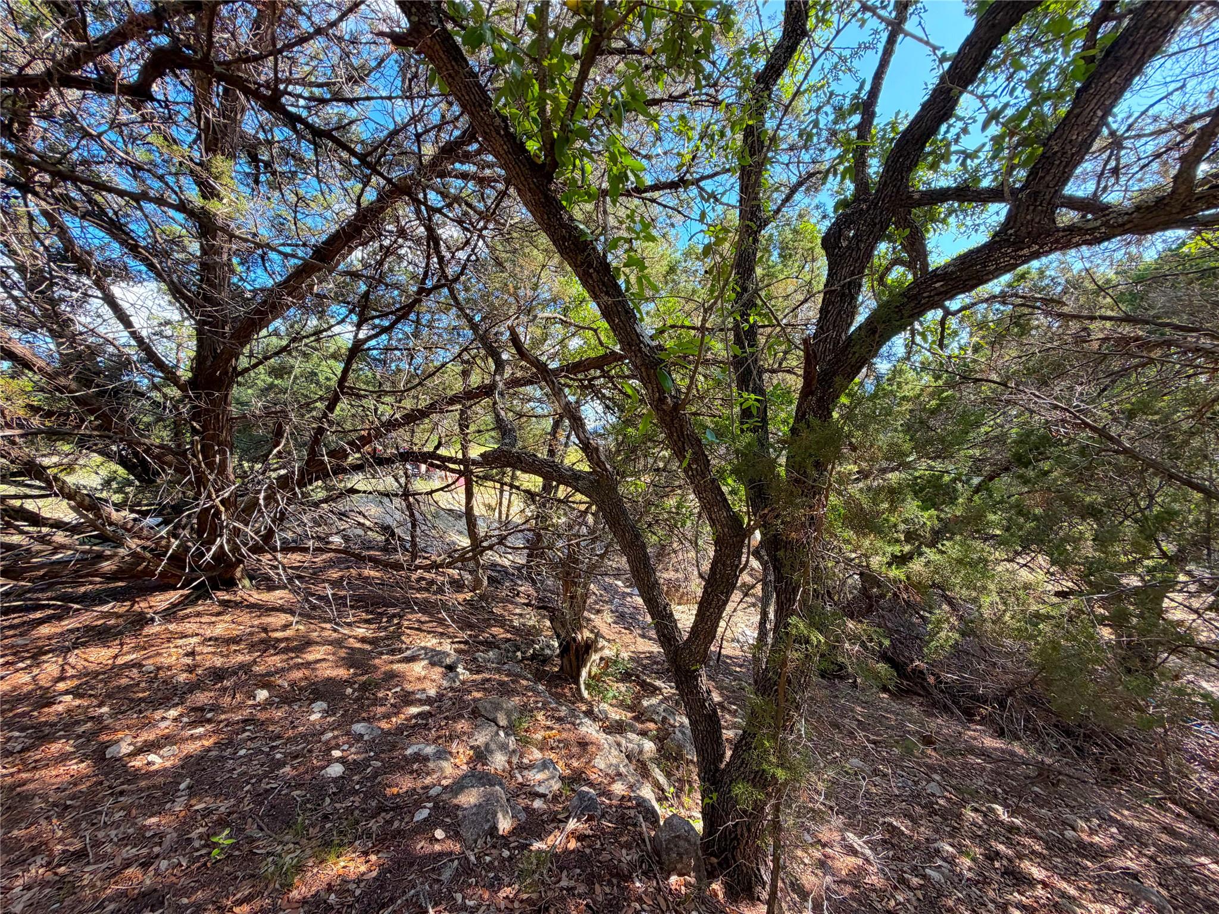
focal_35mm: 14
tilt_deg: +0.2
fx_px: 493
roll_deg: +0.5
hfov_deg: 102.1
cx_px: 610
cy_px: 457
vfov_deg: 85.7
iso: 64
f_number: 2.2
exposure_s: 1/188
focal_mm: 2.22
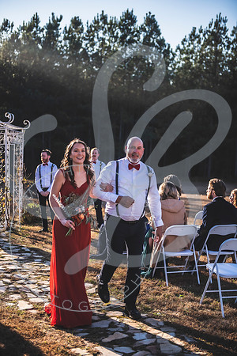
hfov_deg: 24.6
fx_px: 543
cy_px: 178
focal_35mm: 55
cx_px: 118
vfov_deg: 36.2
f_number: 2.8
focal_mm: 55
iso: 100
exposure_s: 1/1250
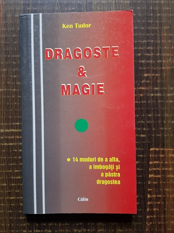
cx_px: 81
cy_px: 115
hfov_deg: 48.2
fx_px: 194
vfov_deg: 61.7
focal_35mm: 29
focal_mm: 4.3
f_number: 1.7
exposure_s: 1/20
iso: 200
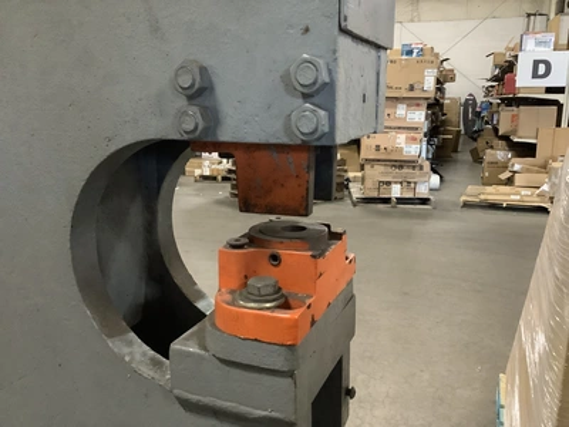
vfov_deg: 45.4
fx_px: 510
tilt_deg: -11.8
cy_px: 214
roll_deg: +0.0
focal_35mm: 31
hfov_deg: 58.4
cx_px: 284
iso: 320
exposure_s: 1/40
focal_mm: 3.3
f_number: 2.4
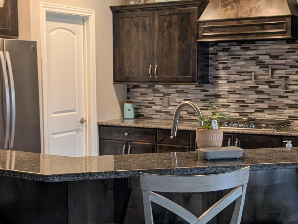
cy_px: 120
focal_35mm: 59
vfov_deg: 24.9
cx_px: 107
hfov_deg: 32.5
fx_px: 509
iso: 29
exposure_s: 1/60
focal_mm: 6.9
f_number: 1.68
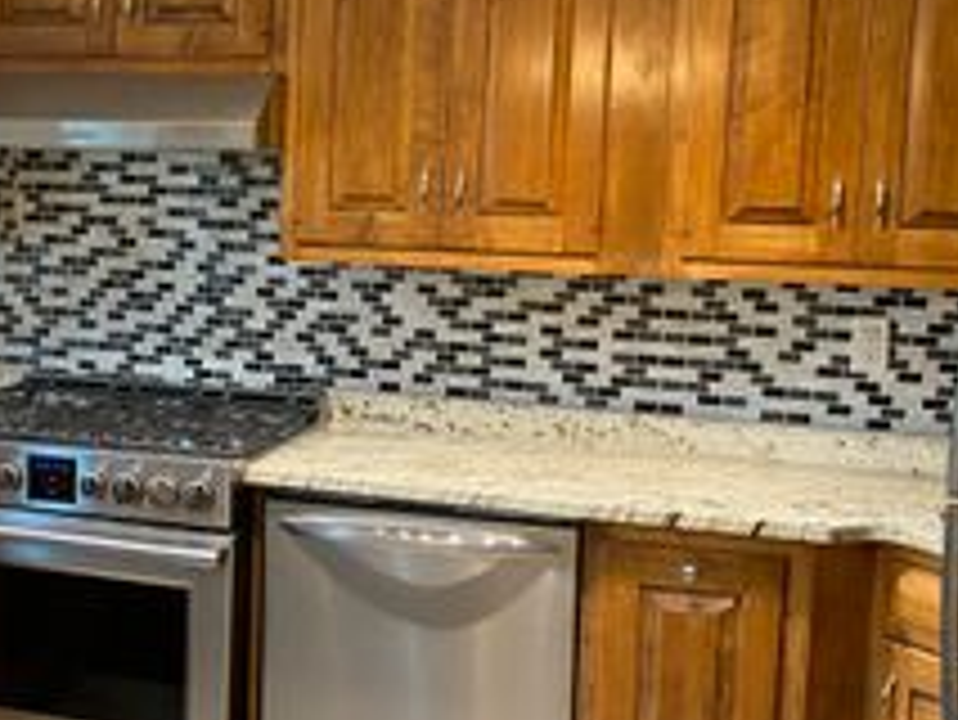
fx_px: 1689
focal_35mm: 61
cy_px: 340
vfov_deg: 24.0
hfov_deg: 30.7
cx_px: 166
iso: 100
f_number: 1.8
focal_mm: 4.25
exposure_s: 1/60
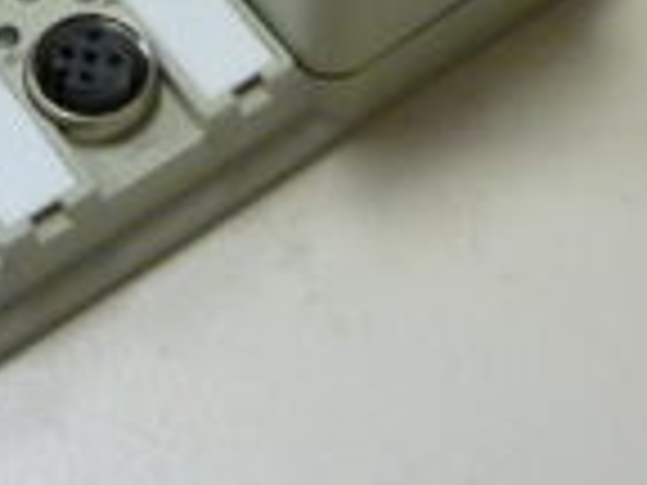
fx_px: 2262
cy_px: -260
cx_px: 171
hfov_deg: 16.2
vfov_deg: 11.7
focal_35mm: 121
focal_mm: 5.2
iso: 400
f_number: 3.3
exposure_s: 1/30
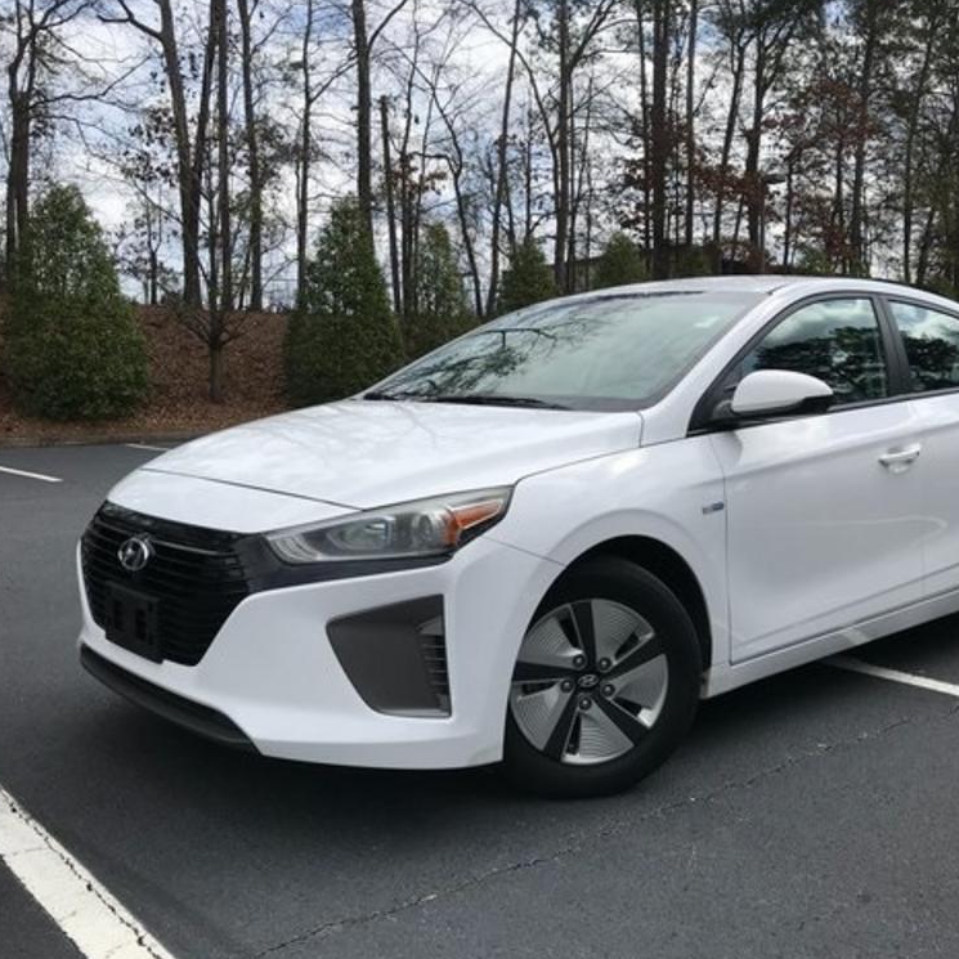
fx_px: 1066
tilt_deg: -1.9
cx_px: 538
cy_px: 479
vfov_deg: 48.5
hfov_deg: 48.3
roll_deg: -0.3
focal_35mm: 34
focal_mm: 3.99
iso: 20
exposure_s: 1/2591
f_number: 1.8
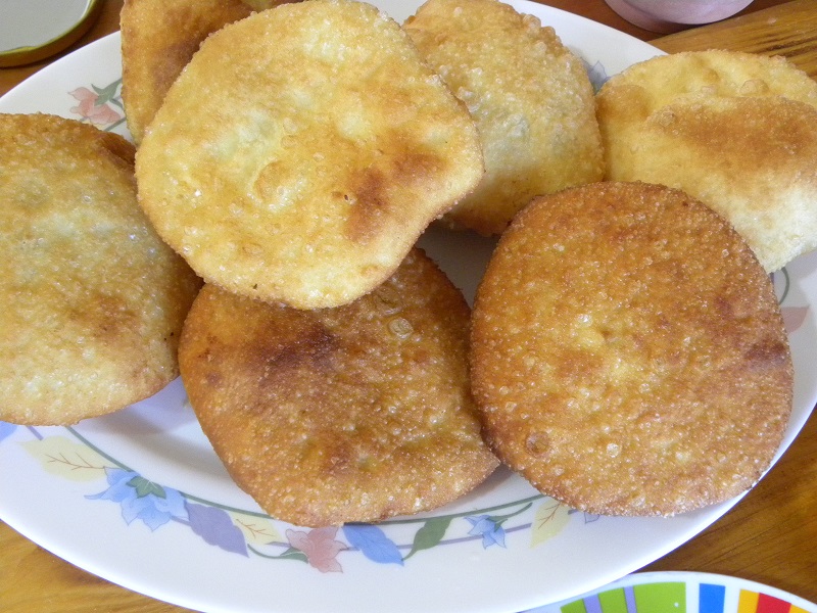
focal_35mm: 37
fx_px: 873
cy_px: 306
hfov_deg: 50.1
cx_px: 408
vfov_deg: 38.7
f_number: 3.2
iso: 400
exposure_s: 1/33
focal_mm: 6.6
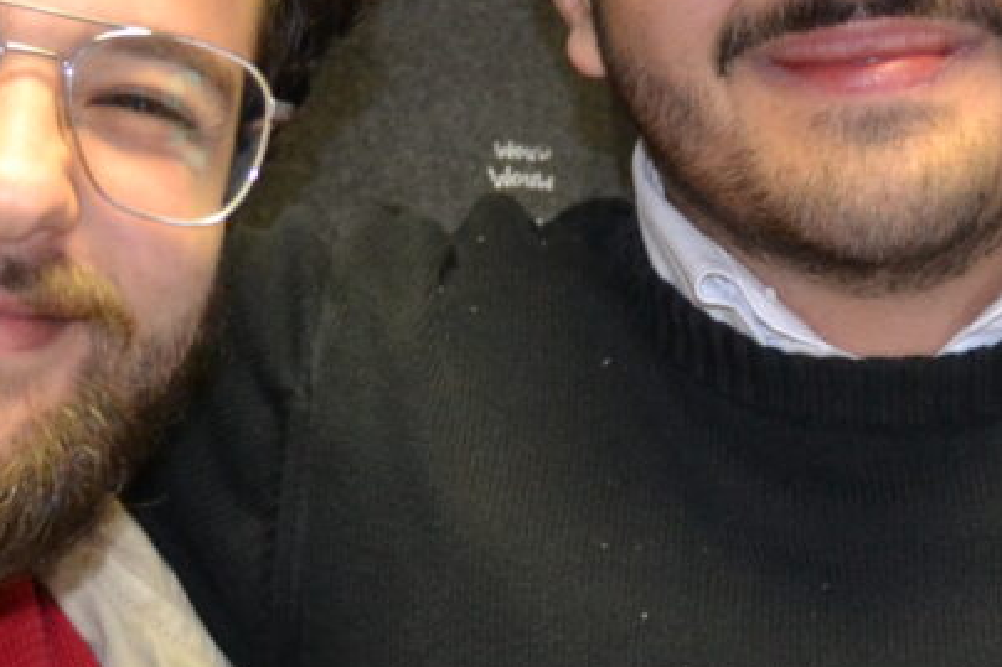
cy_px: 502
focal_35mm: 156
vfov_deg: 8.8
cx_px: 972
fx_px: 4340
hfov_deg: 13.0
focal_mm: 24
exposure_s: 1/60
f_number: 4
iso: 1250
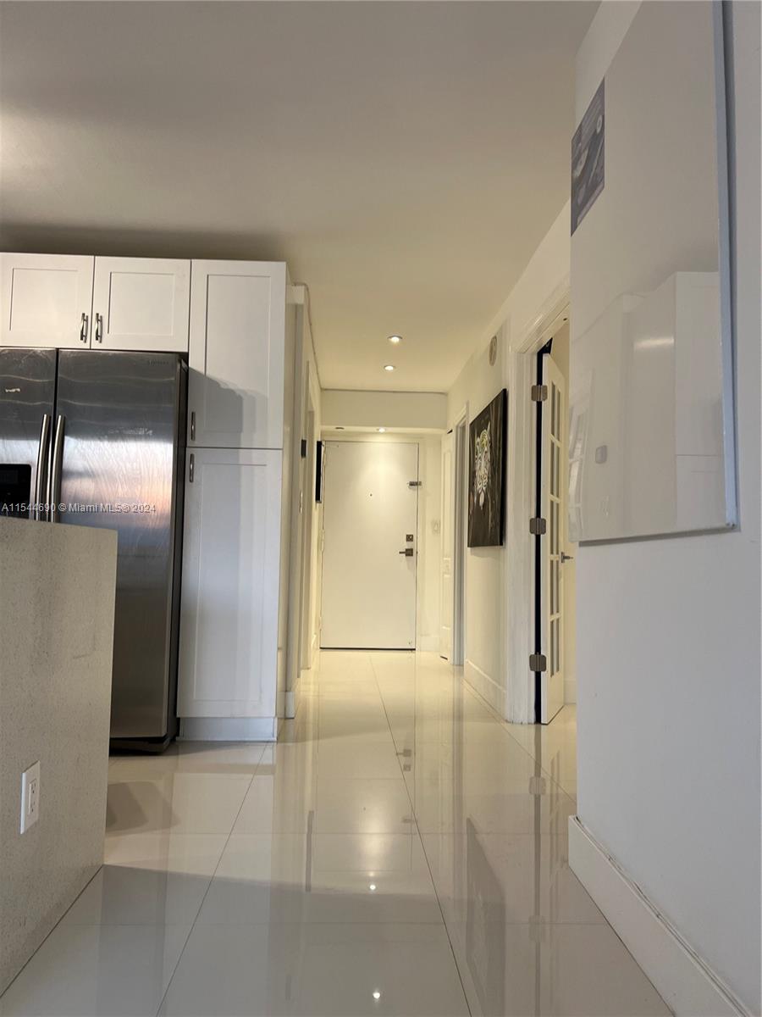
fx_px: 763
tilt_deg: +10.2
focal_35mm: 26
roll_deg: -1.8
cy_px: 508
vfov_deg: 67.3
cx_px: 381
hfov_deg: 53.1
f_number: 1.5
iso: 125
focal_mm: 5.7
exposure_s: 1/120
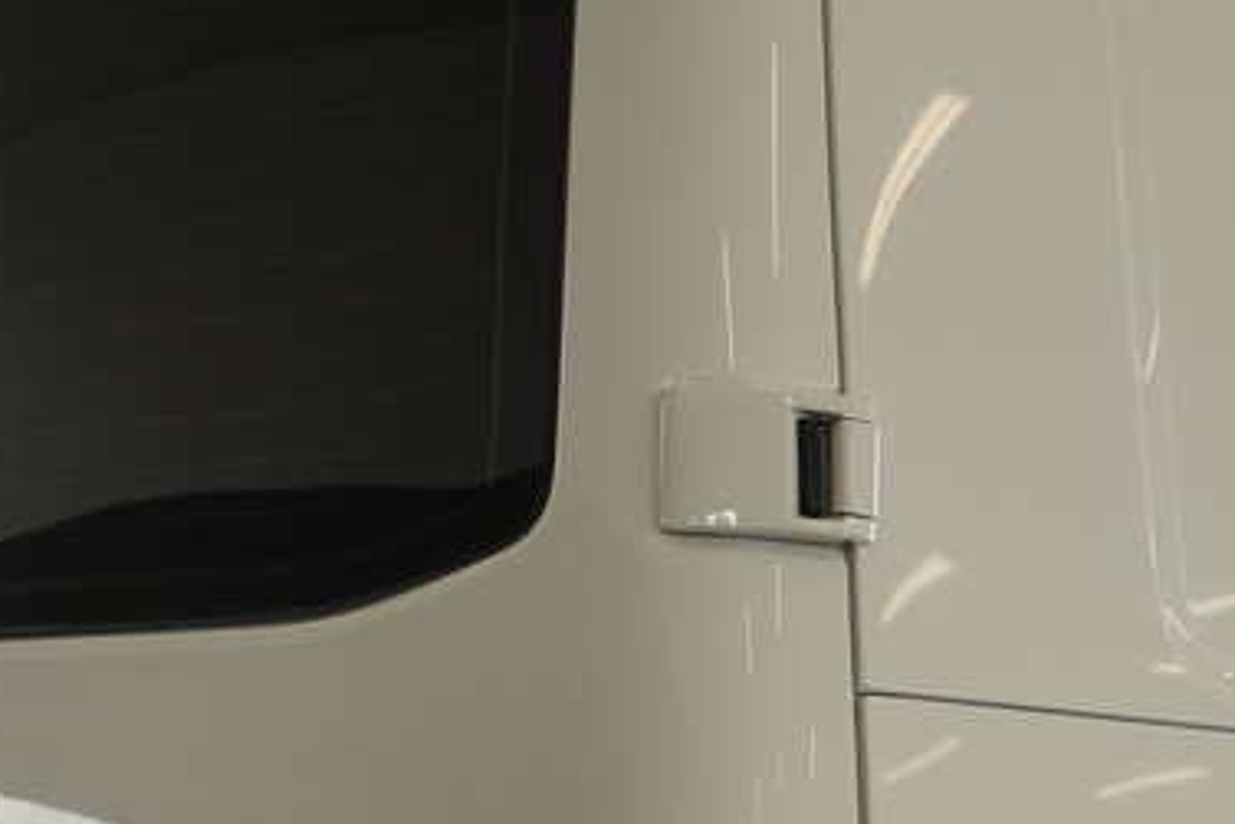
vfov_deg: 13.1
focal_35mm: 99
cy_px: 1211
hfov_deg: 20.2
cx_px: 1087
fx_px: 3397
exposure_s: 1/80
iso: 100
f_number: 4.5
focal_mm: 23
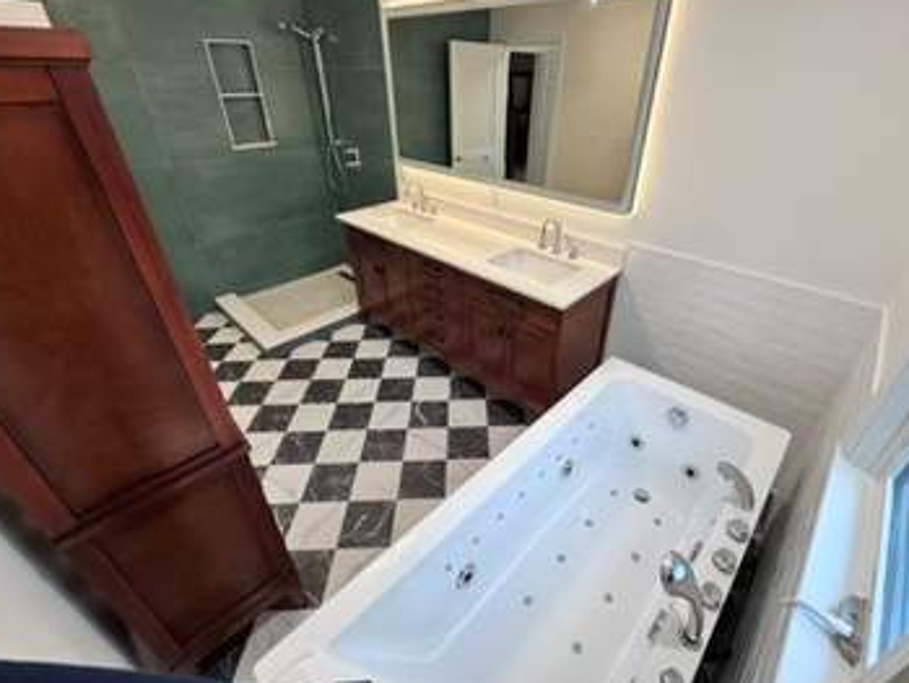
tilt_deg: -31.1
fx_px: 420
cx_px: 486
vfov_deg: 78.1
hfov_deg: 94.3
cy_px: 317
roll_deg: -0.4
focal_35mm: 16
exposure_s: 1/120
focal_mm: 2.22
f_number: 2.2
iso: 200
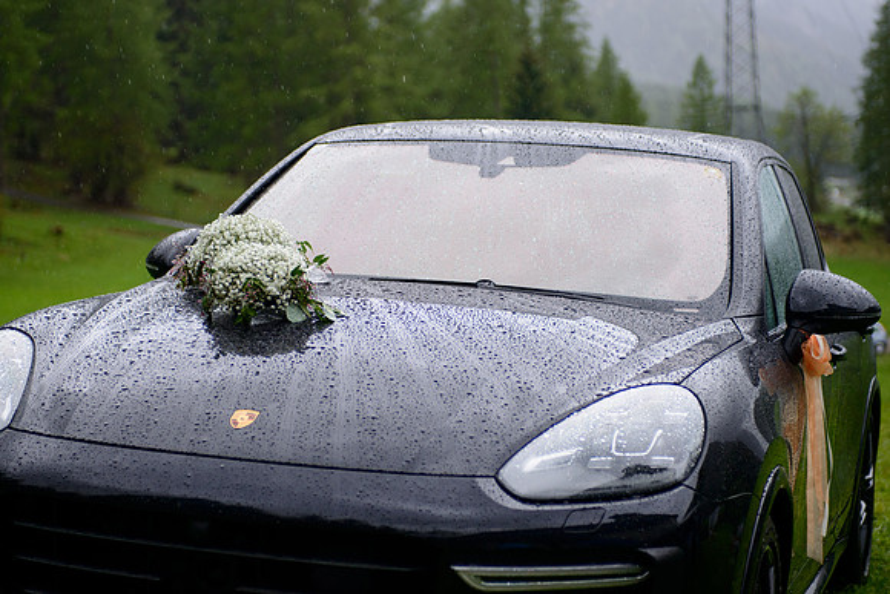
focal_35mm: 55
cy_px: 270
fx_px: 1348
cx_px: 405
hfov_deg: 36.5
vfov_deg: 24.8
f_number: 3.2
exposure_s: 1/640
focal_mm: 50
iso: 500
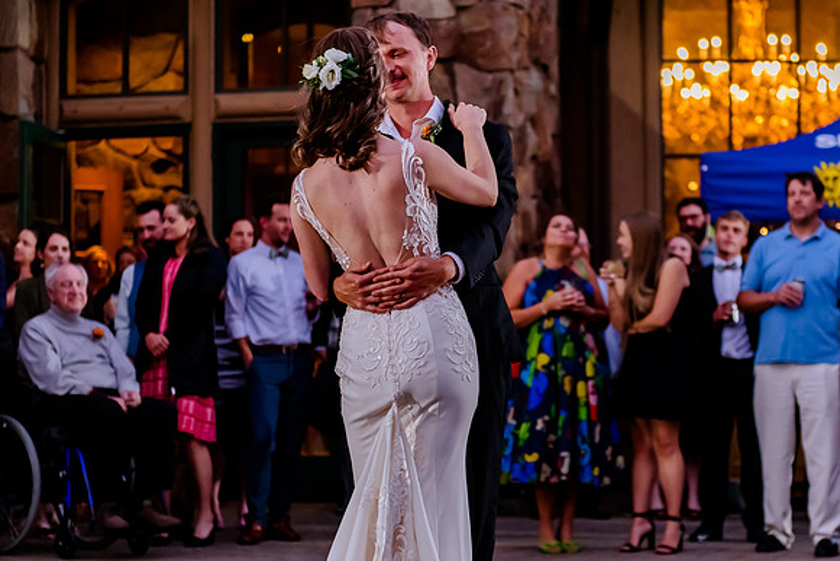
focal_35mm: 97
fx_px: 2269
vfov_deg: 14.1
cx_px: 497
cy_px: 313
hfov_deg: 21.0
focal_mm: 70
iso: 3200
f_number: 2.8
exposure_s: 1/200
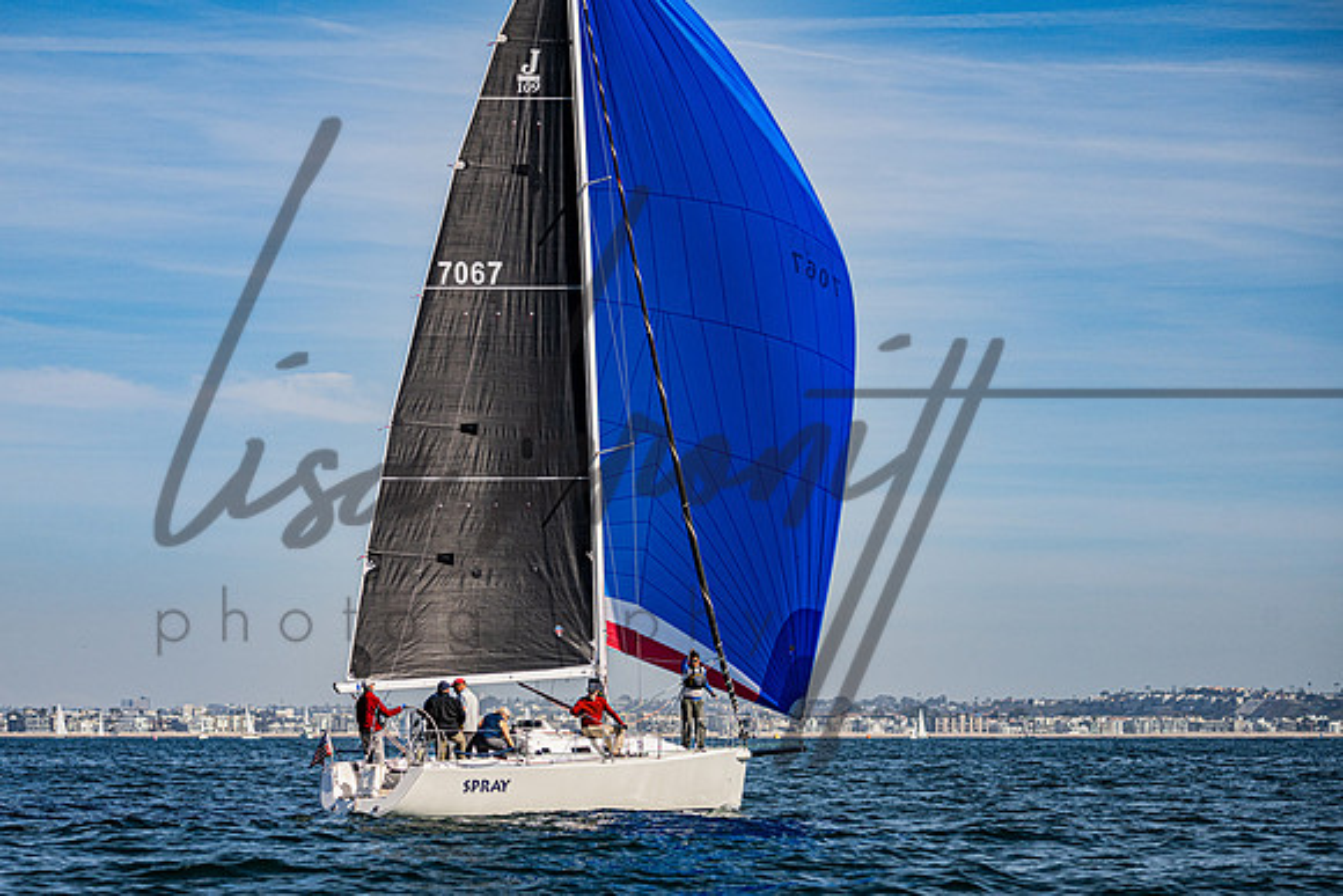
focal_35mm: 130
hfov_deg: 15.7
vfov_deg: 10.5
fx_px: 4869
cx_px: 586
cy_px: 498
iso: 320
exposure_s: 1/5000
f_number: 5.6
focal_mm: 115
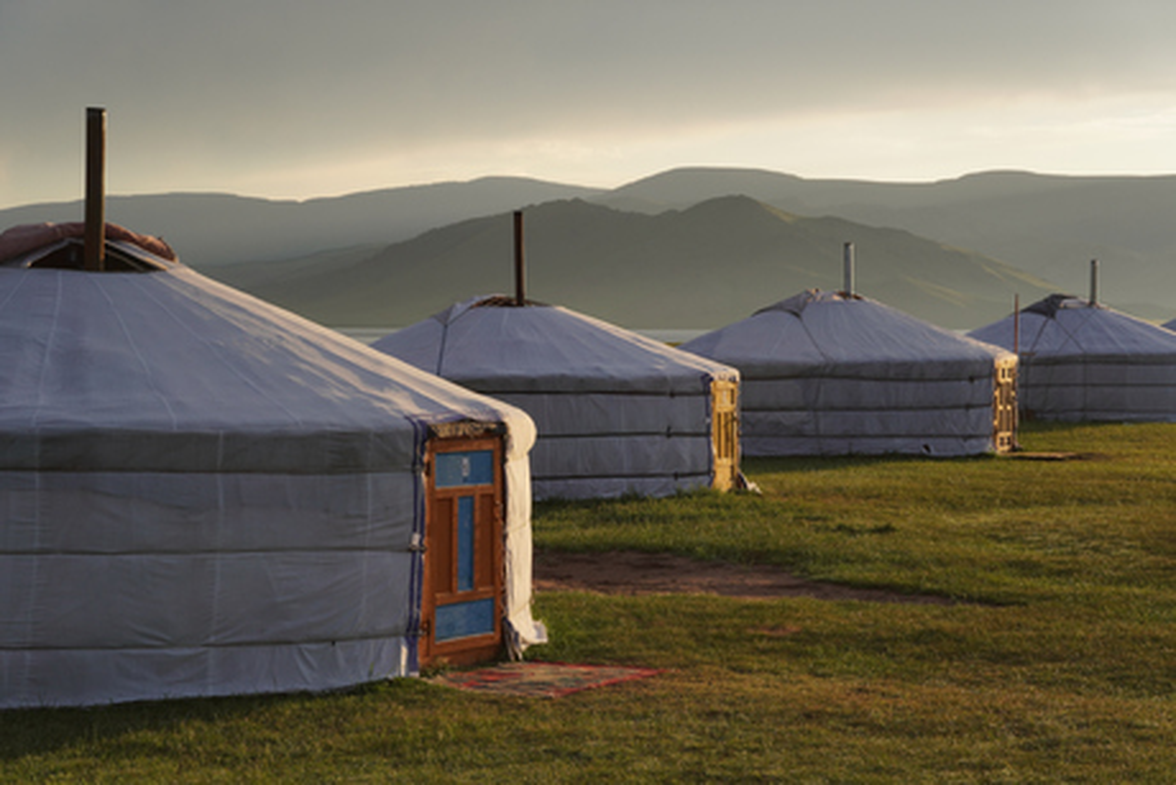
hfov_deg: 24.2
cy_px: 392
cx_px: 588
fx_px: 2745
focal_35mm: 84
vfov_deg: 16.3
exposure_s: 1/60
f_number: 11
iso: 100
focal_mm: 56
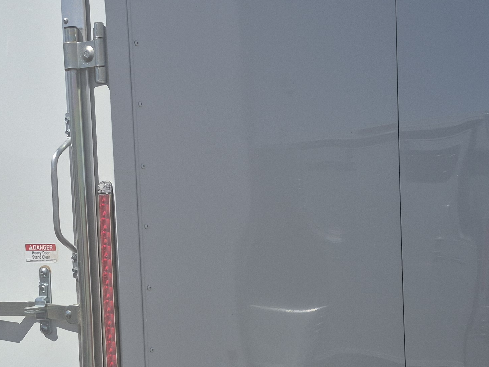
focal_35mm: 63
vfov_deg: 23.2
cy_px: 243
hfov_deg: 30.7
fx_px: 890
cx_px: 259
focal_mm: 5.4
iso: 50
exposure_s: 1/7696
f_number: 1.8
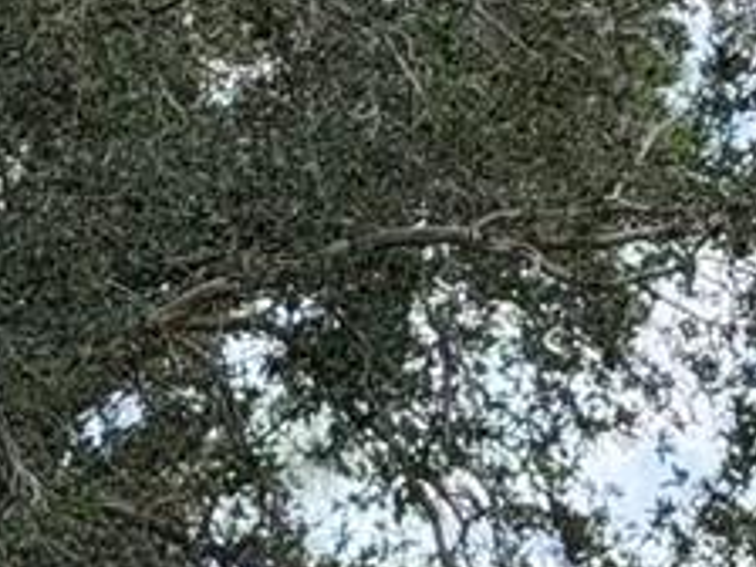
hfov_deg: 5.8
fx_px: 7491
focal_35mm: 343
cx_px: 186
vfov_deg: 4.2
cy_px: 1573
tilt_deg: -0.5
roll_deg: -1.2
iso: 100
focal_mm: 6.76
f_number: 1.78
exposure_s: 1/1575
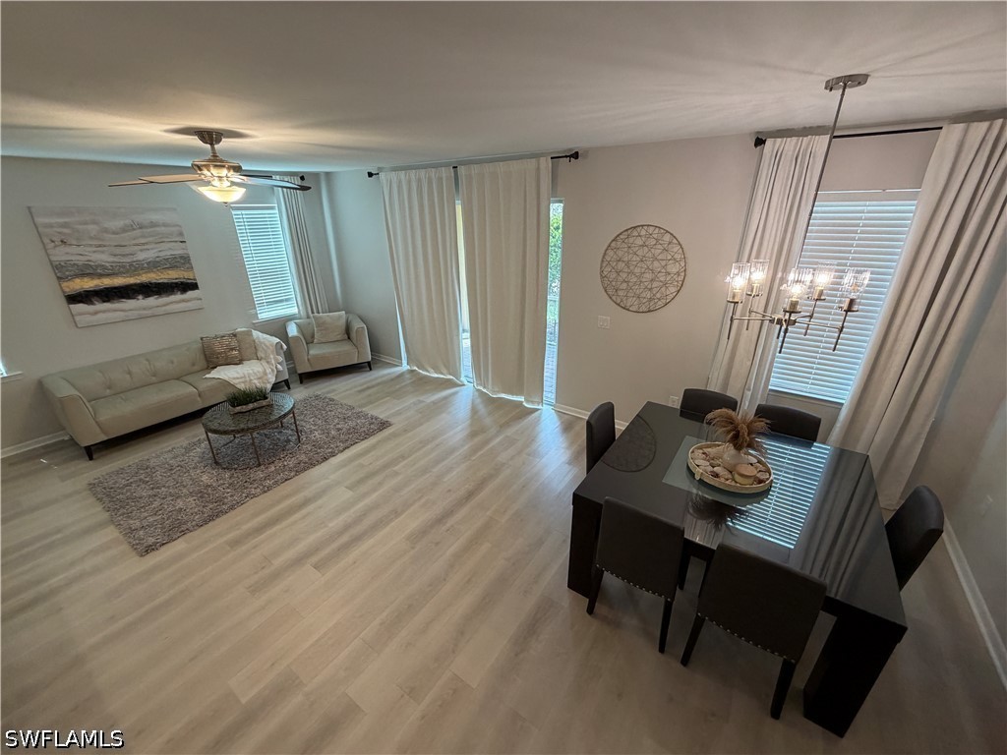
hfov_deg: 102.1
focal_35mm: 14
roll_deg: +1.0
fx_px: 407
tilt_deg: -21.5
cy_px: 378
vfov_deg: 85.7
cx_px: 504
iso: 250
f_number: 2.2
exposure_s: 1/120
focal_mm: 2.22
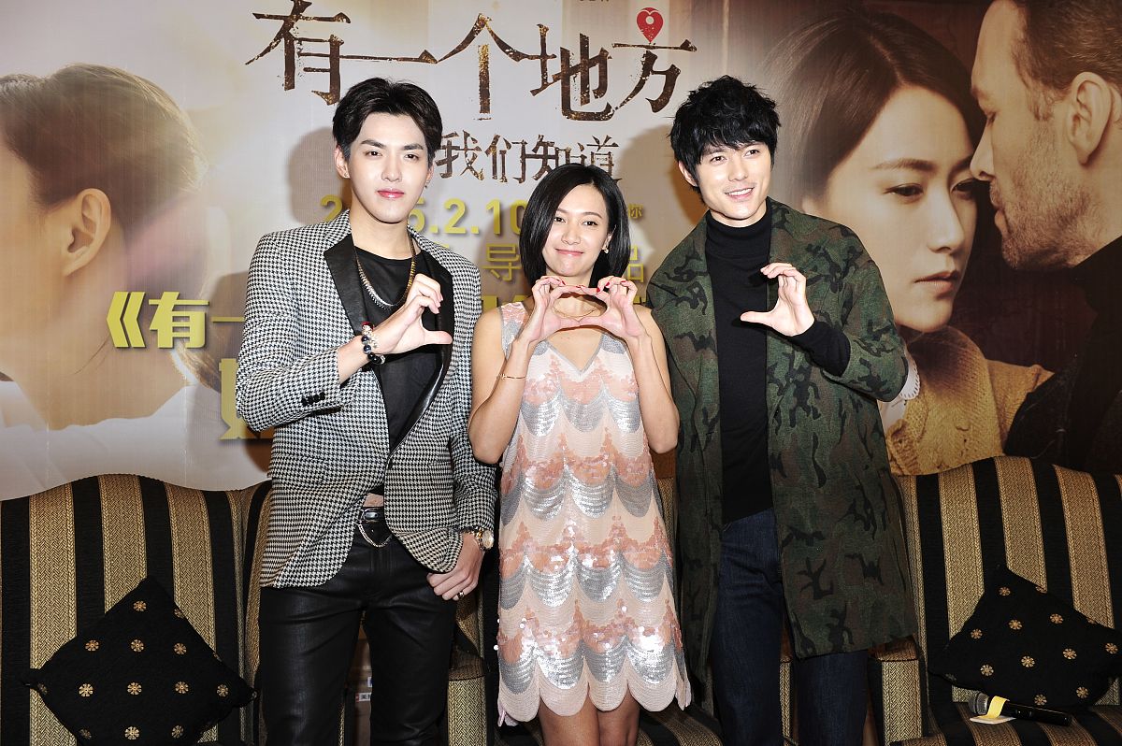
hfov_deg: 50.7
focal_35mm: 38
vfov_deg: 35.0
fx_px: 1183
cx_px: 561
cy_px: 373
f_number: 4
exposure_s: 1/125
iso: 800
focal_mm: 38
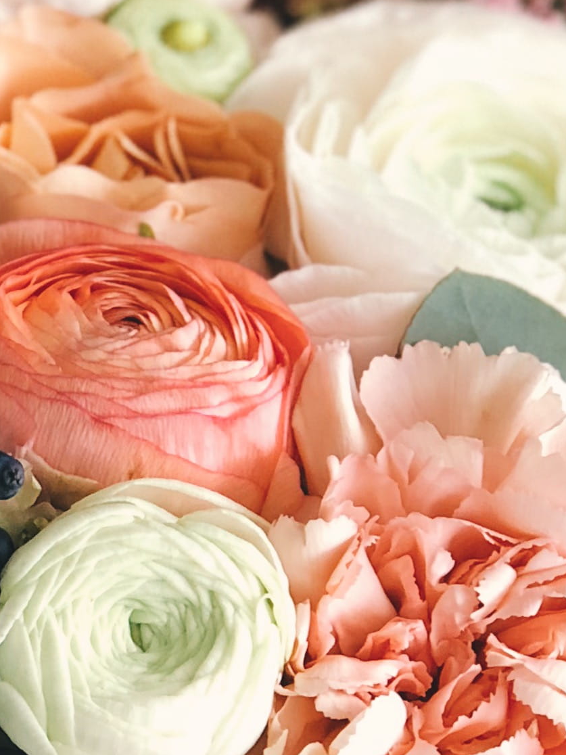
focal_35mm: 206
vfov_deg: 9.6
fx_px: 4491
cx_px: -239
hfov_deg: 7.1
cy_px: 485
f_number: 2.8
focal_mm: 6.6
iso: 100
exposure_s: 1/100
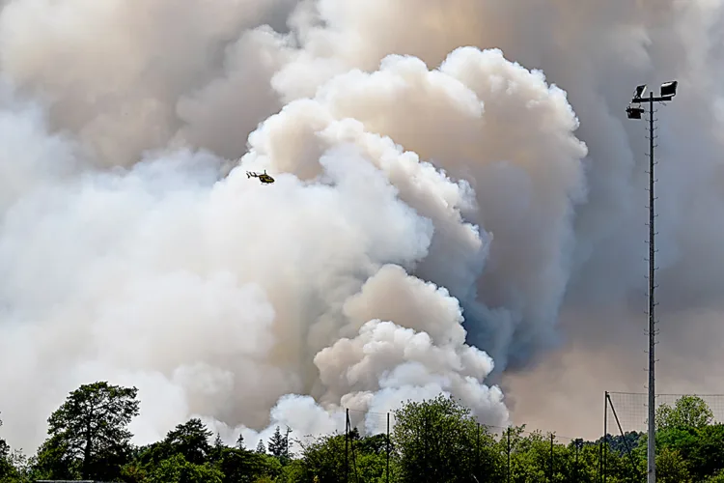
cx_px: 362
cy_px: 242
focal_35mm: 100
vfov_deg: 13.7
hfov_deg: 20.4
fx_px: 2011
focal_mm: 100
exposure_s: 1/2000
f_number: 9
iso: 200
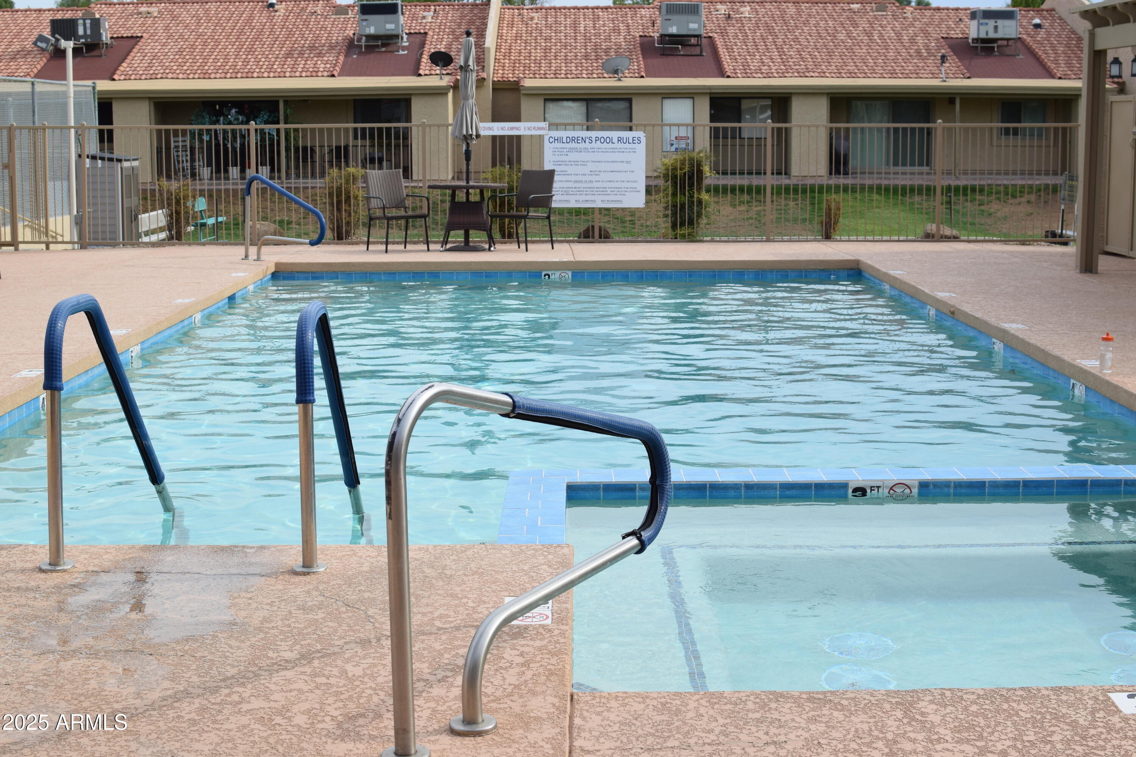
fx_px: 1657
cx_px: 568
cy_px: 378
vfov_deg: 25.8
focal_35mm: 52
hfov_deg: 37.9
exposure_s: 1/320
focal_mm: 35
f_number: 9
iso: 200
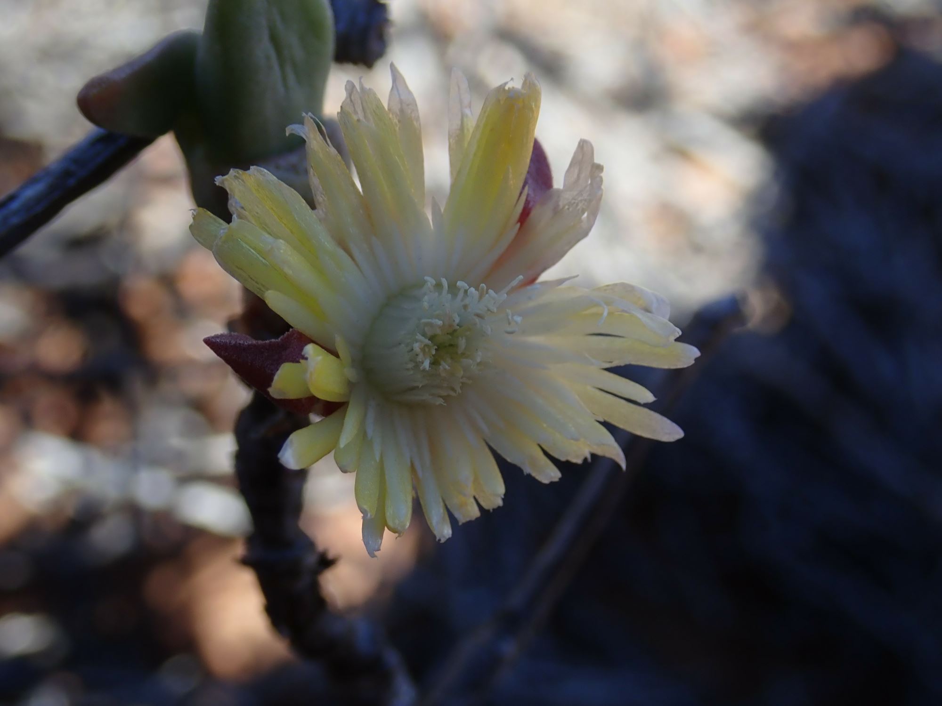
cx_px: 471
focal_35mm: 61
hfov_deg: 31.7
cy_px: 353
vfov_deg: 24.0
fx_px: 1660
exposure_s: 1/250
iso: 125
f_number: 5
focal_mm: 11.01
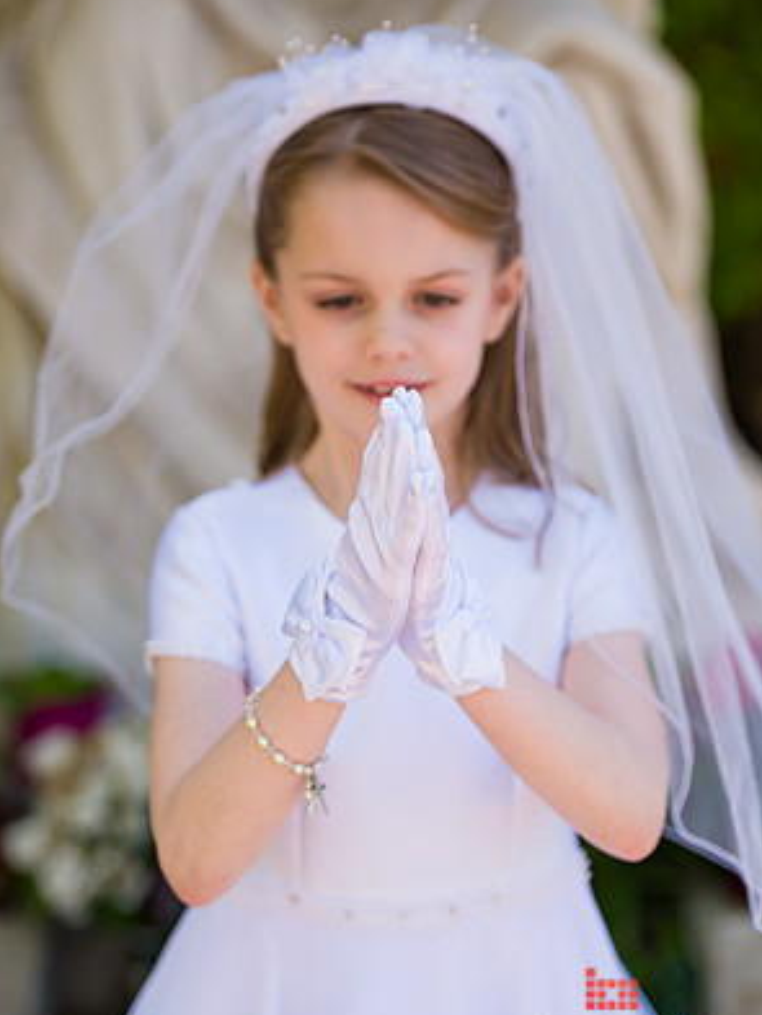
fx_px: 3227
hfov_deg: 13.5
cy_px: 519
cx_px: 381
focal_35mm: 110
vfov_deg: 17.9
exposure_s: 1/800
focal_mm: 100
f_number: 3.2
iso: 200
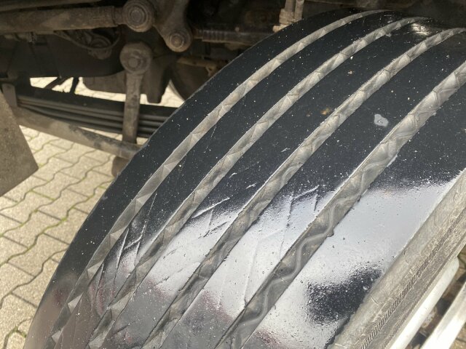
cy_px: 174
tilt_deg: -35.9
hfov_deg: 67.3
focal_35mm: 26
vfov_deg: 53.1
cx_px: 233
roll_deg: -3.6
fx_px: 350
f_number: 1.8
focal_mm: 4.25
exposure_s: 1/109
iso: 125
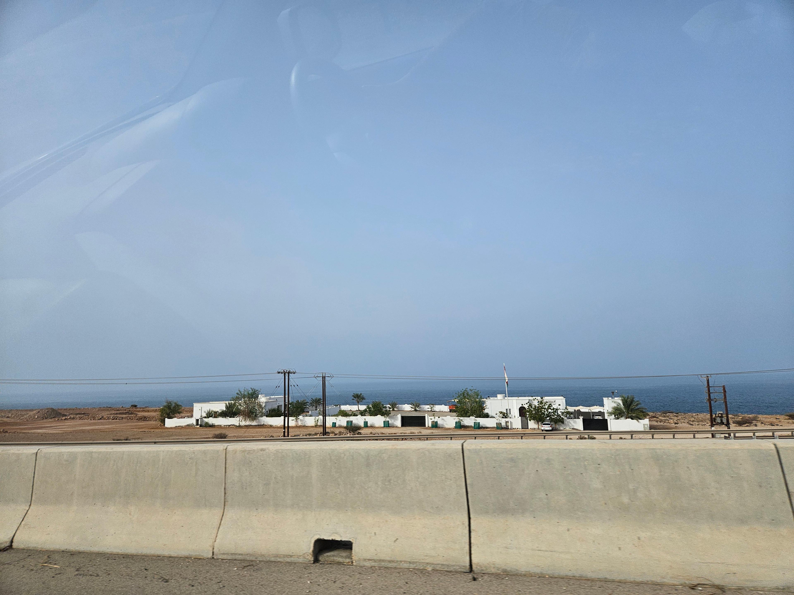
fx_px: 528
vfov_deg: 58.9
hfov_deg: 73.9
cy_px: 298
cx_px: 397
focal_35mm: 23
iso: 25
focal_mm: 5.4
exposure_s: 1/2216
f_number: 1.8
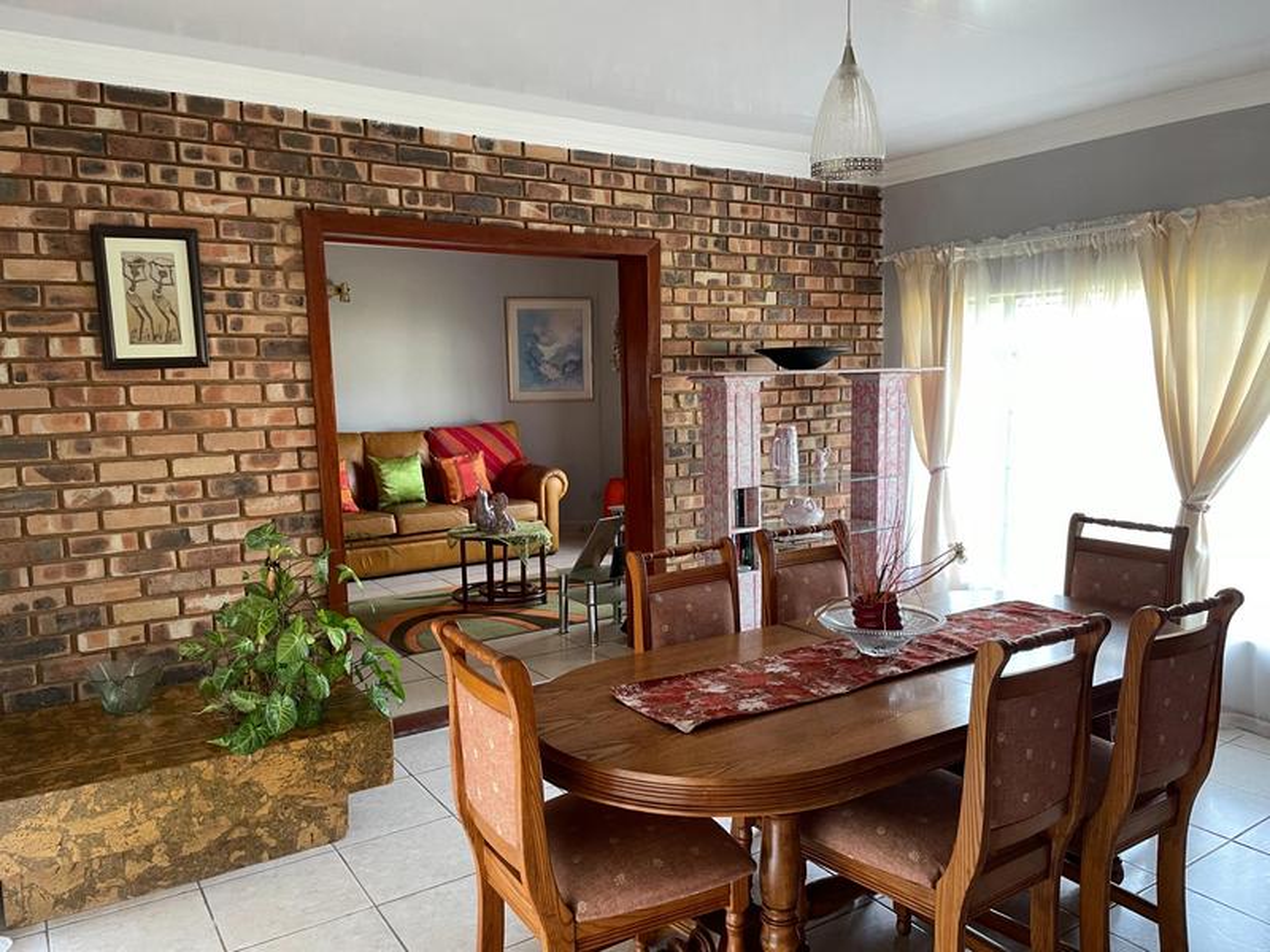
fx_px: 954
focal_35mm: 26
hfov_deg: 67.3
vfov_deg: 53.1
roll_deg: +1.0
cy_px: 476
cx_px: 635
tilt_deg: -5.4
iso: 200
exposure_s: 1/60
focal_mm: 4.2
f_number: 1.6
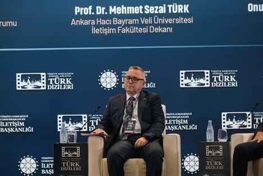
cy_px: 88
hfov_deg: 7.4
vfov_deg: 5.0
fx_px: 2023
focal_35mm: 277
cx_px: 132
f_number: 5
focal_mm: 184.6
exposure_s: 1/125
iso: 3200
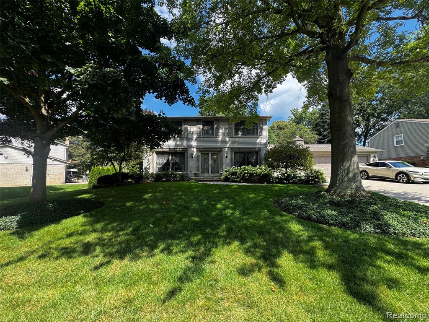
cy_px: 161
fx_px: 174
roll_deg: +0.1
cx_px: 214
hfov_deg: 102.1
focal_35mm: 14
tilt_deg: +3.9
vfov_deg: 85.7
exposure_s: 1/430
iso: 40
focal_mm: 2.22
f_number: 2.2
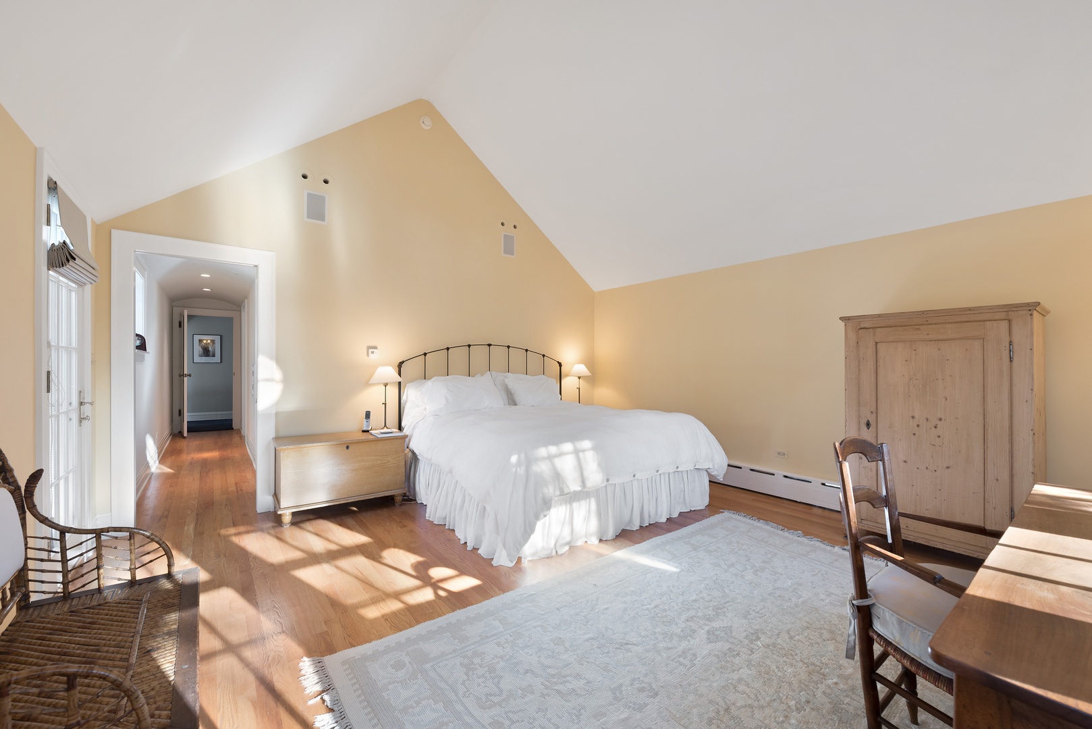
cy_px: 364
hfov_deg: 104.2
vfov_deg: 81.3
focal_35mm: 14
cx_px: 546
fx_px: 425
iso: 200
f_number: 9.5
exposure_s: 1/4
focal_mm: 14
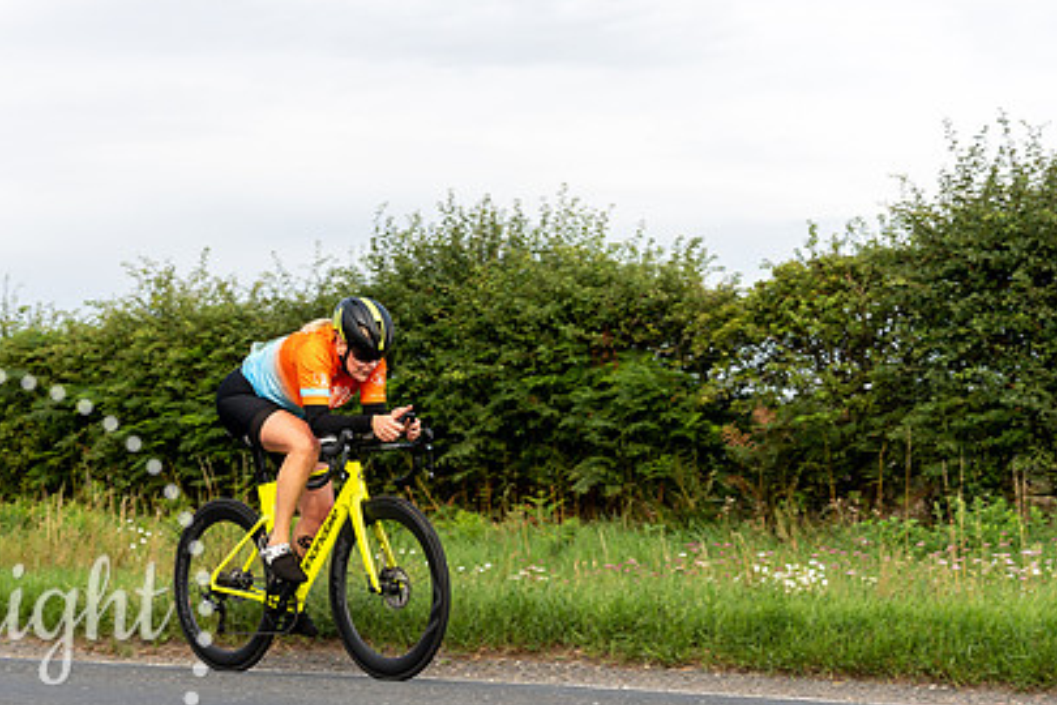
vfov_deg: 12.9
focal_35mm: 106
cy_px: 479
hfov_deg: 19.2
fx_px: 3112
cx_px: 373
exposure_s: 1/640
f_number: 5.6
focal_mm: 74
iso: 320
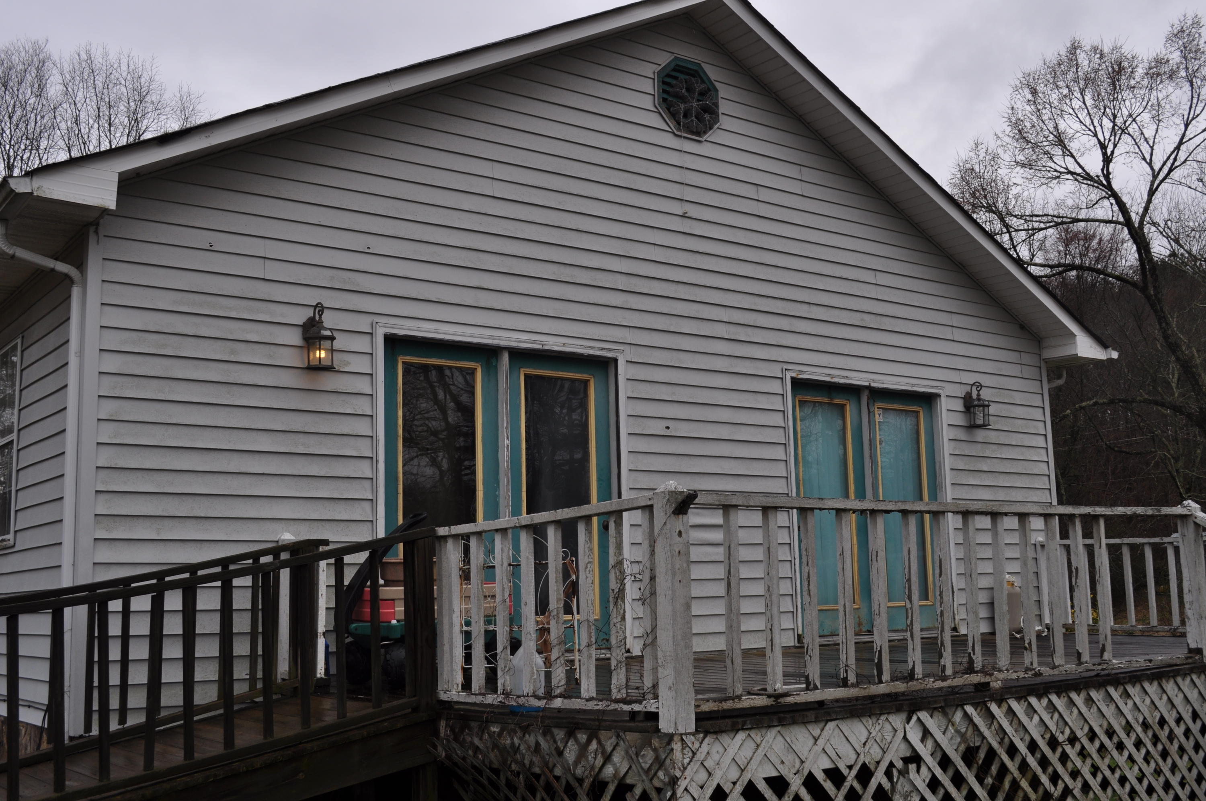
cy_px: 400
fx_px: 1305
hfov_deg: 49.6
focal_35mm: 39
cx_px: 603
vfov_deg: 34.1
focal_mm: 26
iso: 200
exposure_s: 1/320
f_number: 9
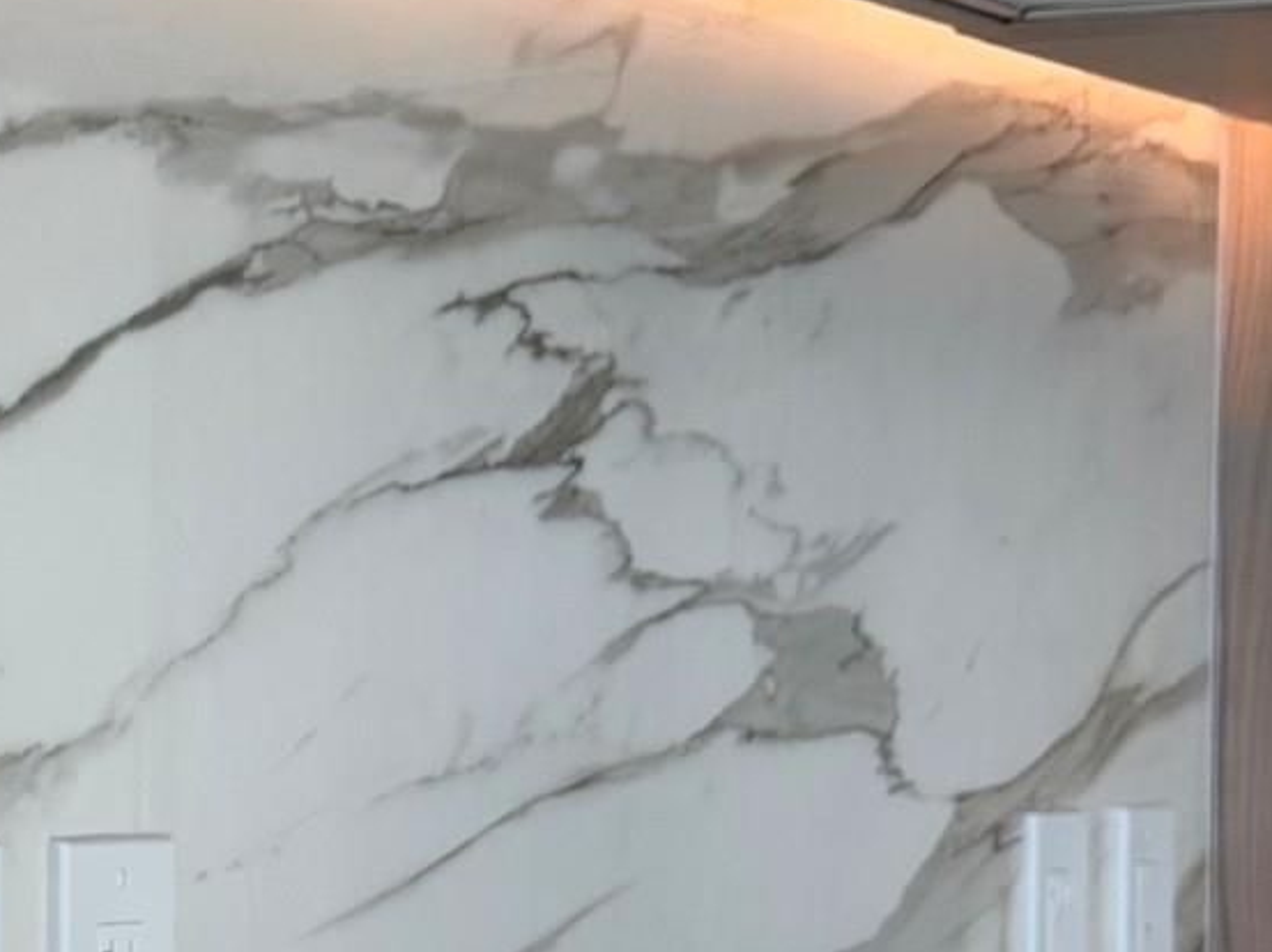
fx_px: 5104
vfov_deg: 10.6
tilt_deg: -3.0
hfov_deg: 13.8
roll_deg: +0.5
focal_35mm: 139
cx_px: -290
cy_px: 941
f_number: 1.78
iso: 64
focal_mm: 6.76
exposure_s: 1/309
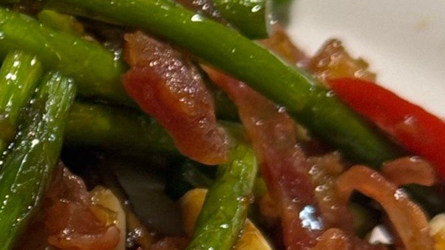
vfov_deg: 5.6
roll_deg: -0.1
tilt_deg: -35.2
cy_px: 331
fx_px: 2549
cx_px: -217
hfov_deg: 9.7
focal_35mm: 216
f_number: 1.78
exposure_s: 1/70
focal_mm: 6.76
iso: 100
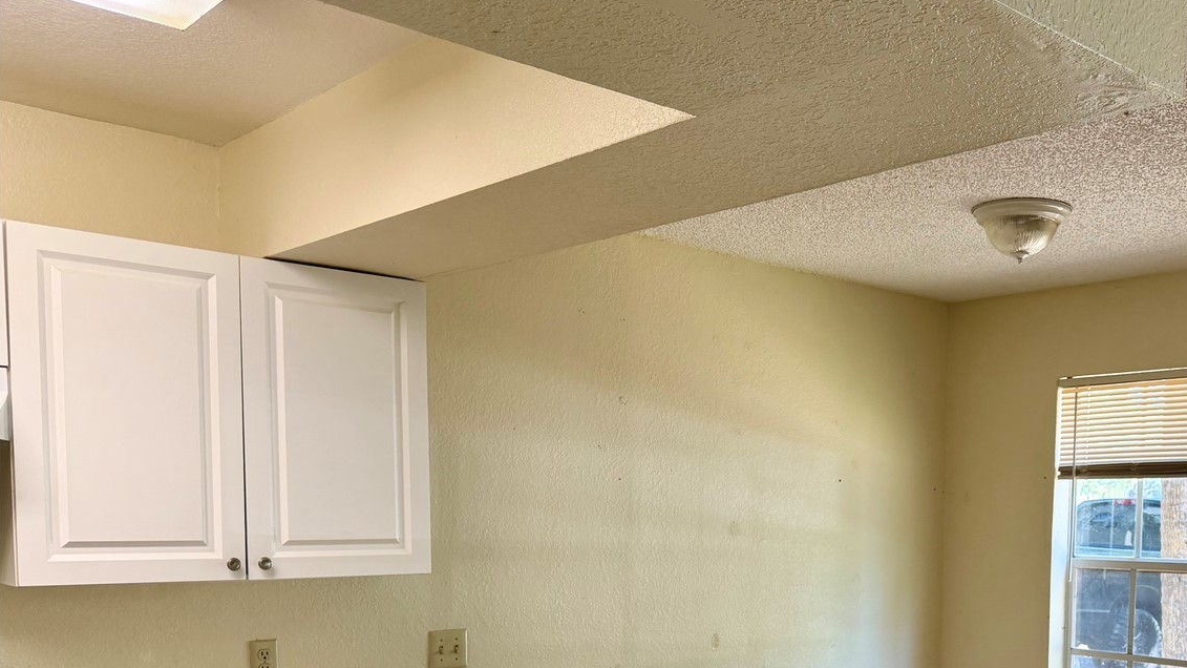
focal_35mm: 37
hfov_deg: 52.4
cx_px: 838
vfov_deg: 30.7
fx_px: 1164
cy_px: 591
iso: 125
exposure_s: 1/127
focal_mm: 6.76
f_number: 1.78
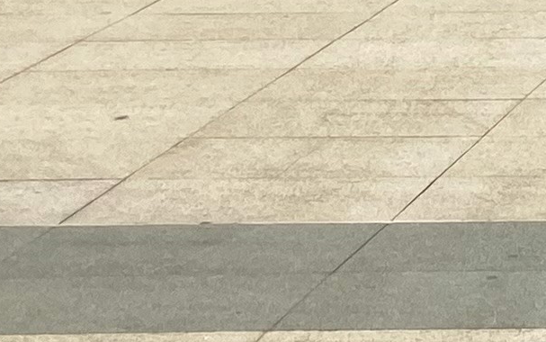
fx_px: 2724
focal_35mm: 183
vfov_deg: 6.8
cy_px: -507
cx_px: 1412
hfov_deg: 9.8
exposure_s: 1/4274
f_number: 1.8
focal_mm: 4.25
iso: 32
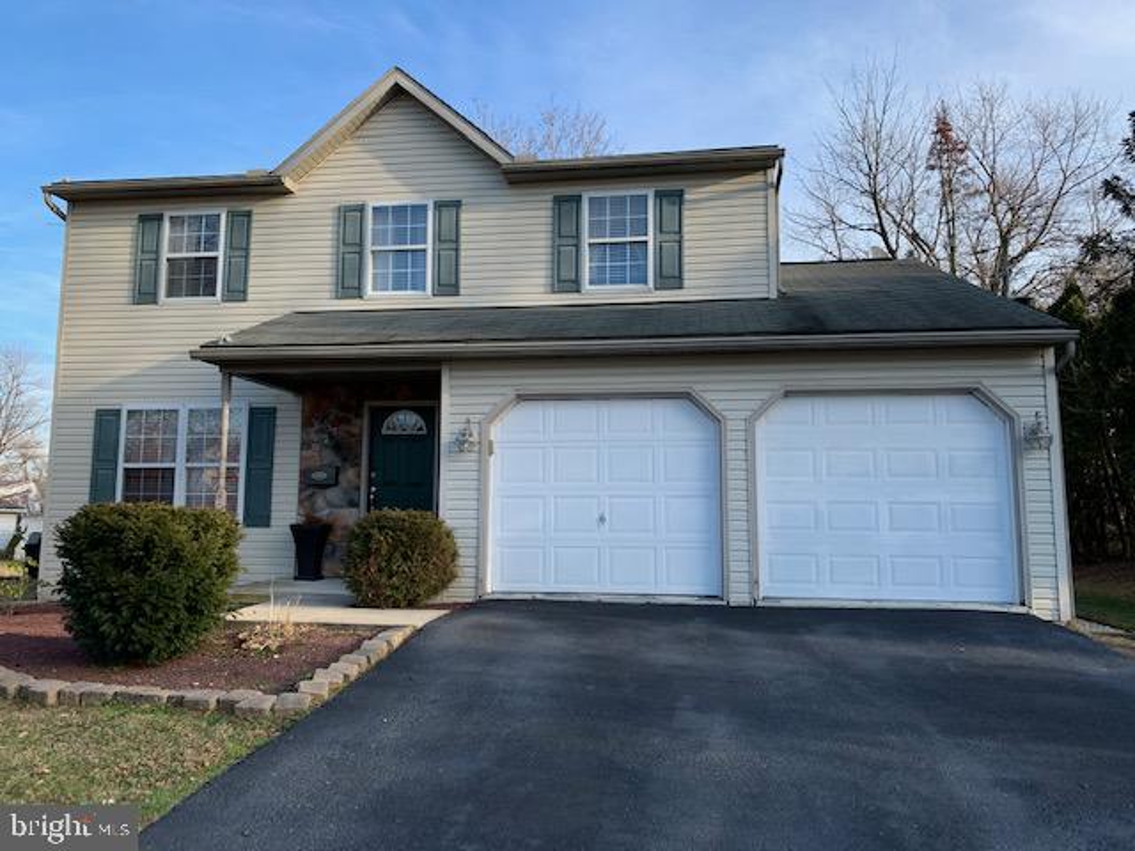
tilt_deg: +6.6
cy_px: 426
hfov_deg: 67.3
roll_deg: -1.0
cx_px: 568
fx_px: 852
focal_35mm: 26
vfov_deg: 53.1
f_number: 1.8
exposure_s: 1/549
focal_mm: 4.25
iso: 25
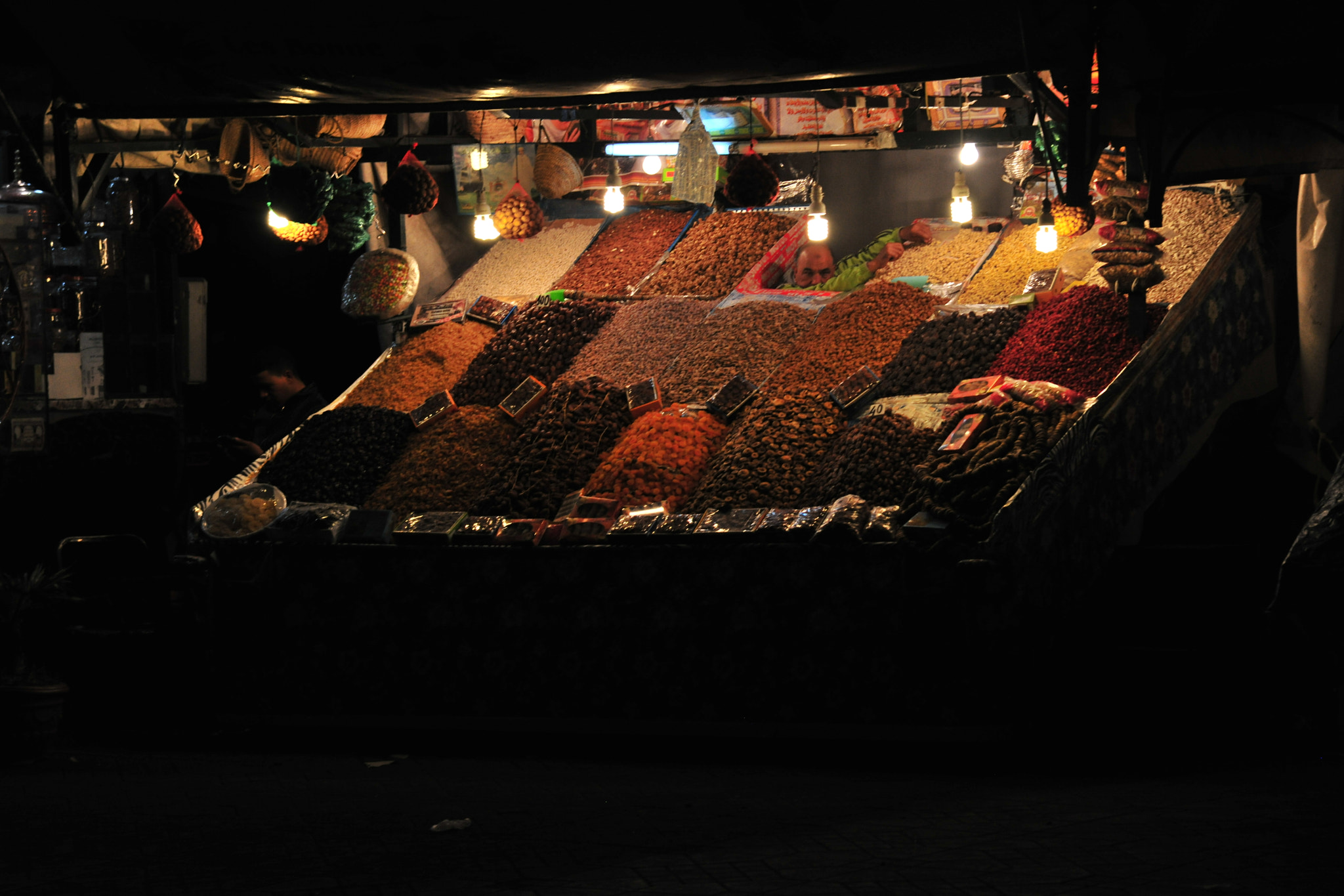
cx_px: 672
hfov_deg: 17.1
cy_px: 448
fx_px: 4479
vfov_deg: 11.4
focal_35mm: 120
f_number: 6.3
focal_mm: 120
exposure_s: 1/160
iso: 1000
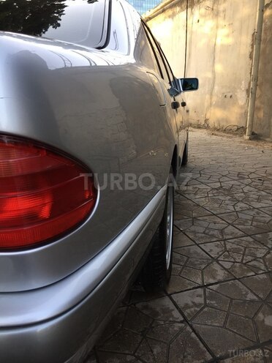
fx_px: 304
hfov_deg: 48.2
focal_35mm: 29
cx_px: 136
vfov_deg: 61.7
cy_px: 182
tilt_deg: -14.7
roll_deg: +0.0
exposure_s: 1/100
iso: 32
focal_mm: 4.15
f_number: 2.2
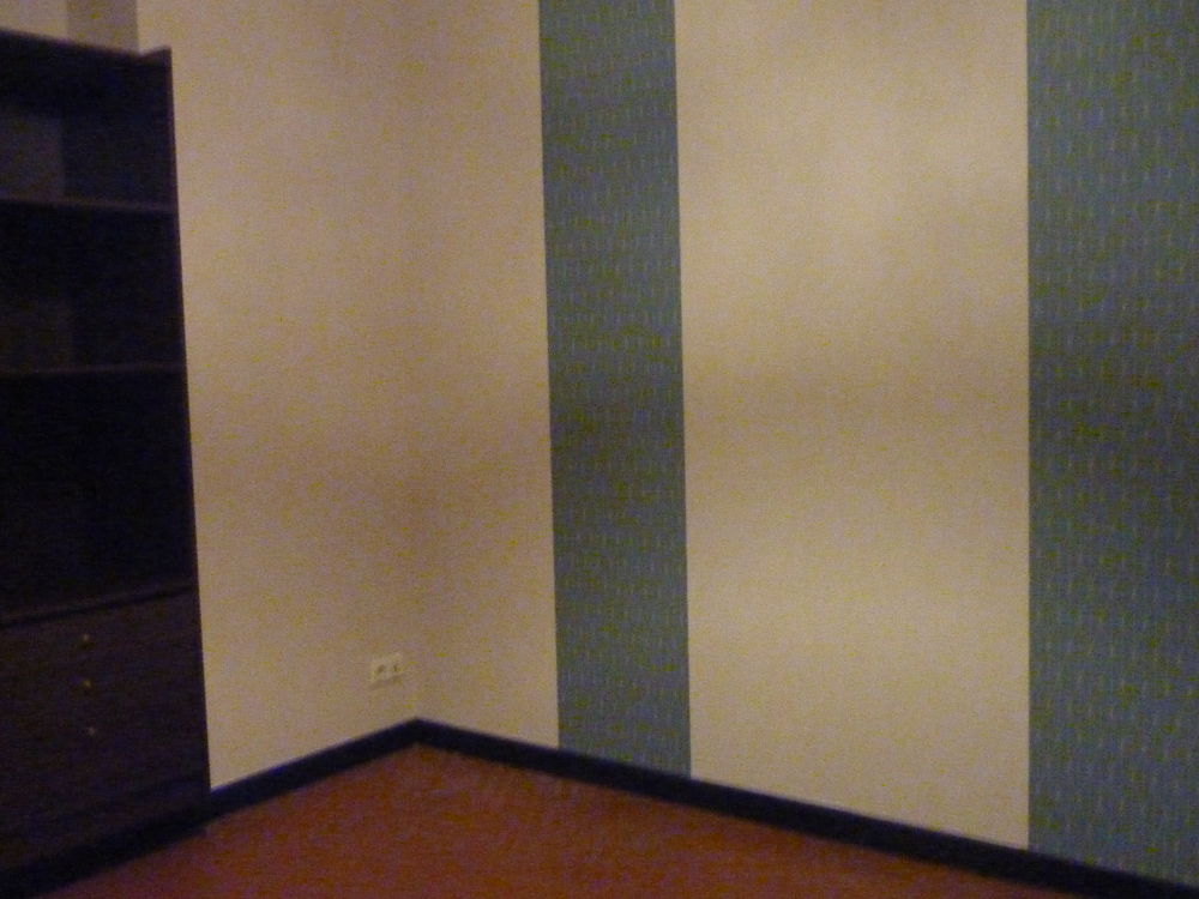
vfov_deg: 40.7
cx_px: 600
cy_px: 450
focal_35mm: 35
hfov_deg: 52.6
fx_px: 1212
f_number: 3.5
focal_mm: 5.7
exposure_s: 1/8
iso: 1600
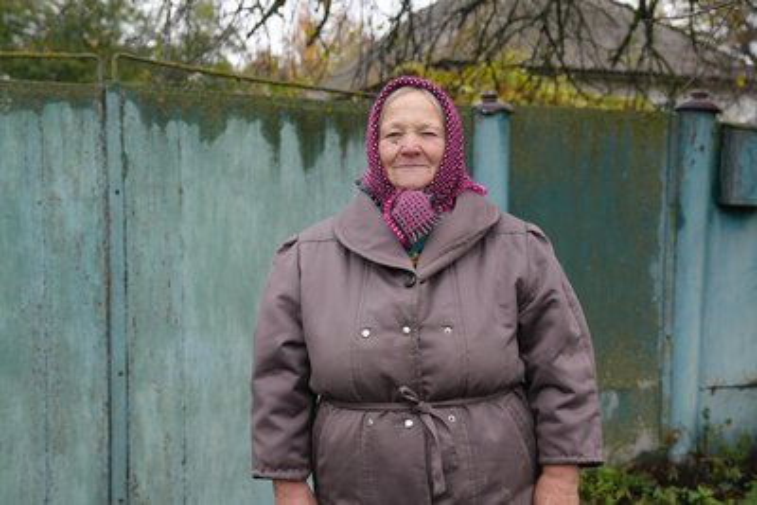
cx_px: 378
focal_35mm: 43
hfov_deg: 45.4
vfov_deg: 31.2
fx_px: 904
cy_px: 252
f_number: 4
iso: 1600
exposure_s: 1/160
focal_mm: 43
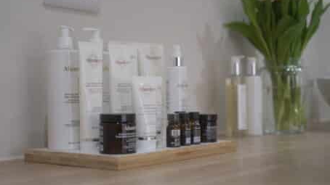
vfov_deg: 17.7
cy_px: 102
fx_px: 595
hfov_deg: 31.0
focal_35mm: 68
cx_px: 166
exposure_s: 1/100
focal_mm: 64
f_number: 2.8
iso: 400
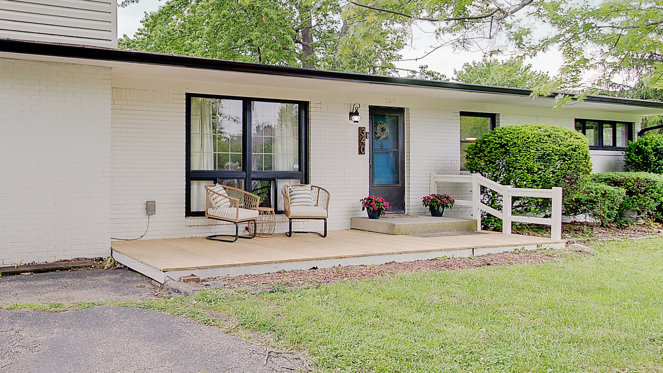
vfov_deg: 40.2
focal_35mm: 29
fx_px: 510
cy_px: 174
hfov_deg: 63.1
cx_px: 186
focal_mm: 10
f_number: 9
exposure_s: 1/30
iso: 100
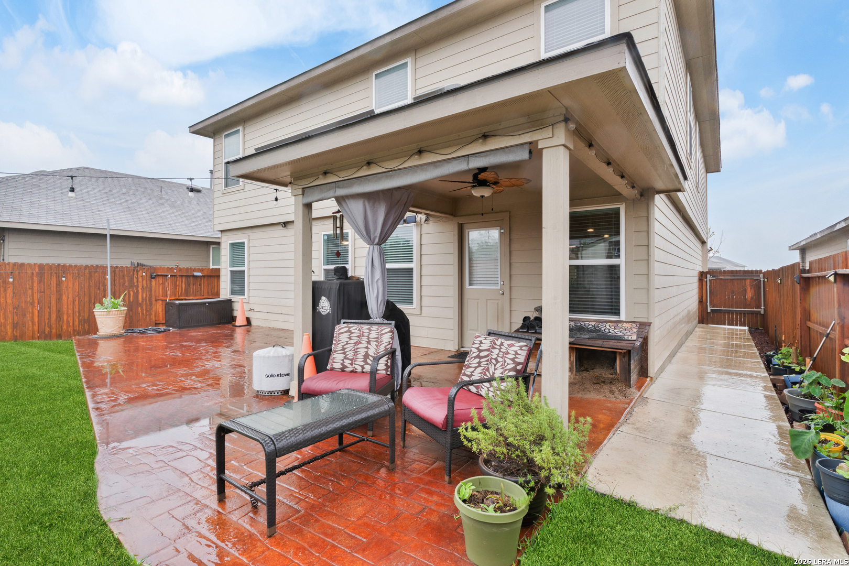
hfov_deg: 95.0
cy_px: 283
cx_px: 424
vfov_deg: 72.1
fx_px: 389
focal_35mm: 16
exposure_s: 1/60
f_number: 9
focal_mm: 11
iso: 200
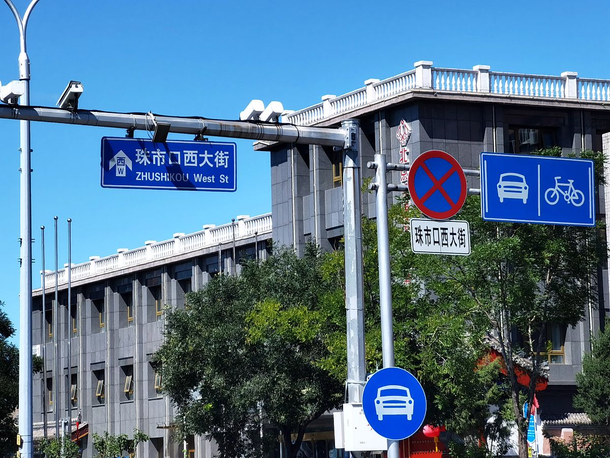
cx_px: 305
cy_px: 229
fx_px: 2150
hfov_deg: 16.1
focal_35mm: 122
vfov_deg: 12.1
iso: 50
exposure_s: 1/1689
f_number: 2.4
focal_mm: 7.48
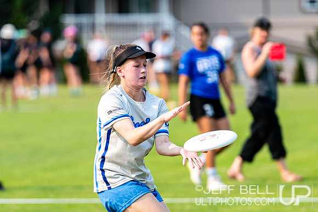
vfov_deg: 2.9
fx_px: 4247
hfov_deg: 4.3
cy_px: 137
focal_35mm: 481
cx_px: 159
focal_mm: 200
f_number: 3.2
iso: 140
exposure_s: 1/1250
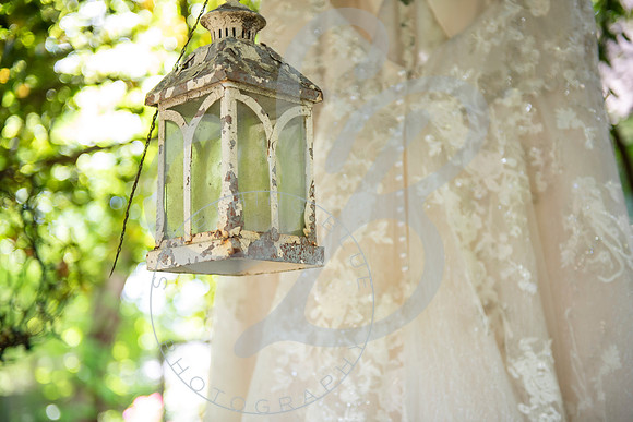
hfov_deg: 35.3
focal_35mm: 56
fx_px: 993
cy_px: 211
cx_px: 316
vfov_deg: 24.0
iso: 250
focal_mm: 56
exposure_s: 1/160
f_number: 2.8
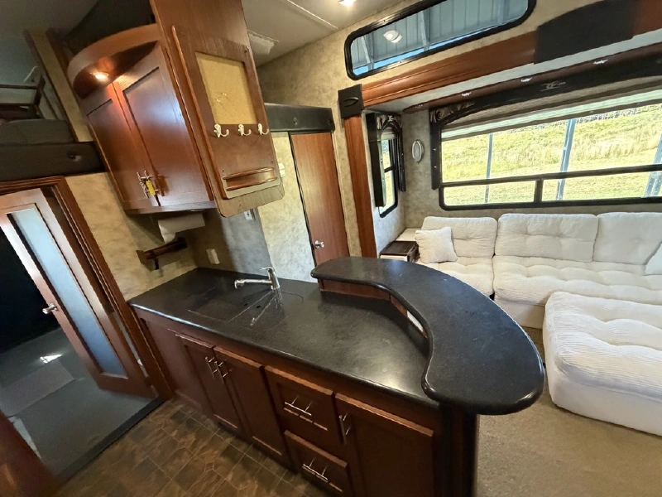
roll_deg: +8.5
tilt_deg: -19.2
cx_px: 331
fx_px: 268
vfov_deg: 85.7
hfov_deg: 102.1
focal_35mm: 14
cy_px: 248
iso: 1000
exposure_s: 1/60
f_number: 2.2
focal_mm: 2.22
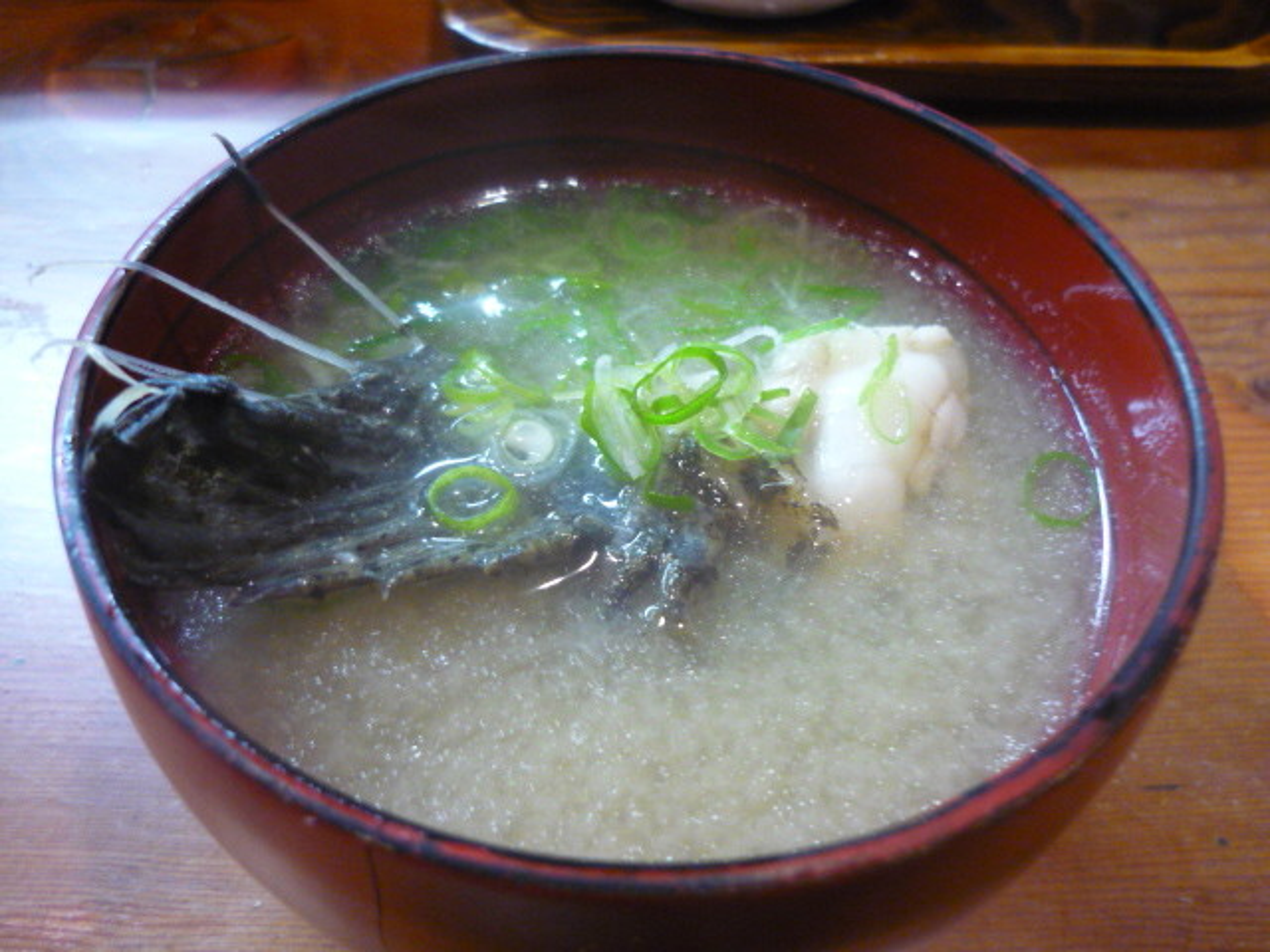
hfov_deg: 55.4
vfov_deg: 42.9
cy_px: 476
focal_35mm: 33
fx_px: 1211
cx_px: 635
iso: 400
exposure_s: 1/10
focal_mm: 5.5
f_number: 2.8
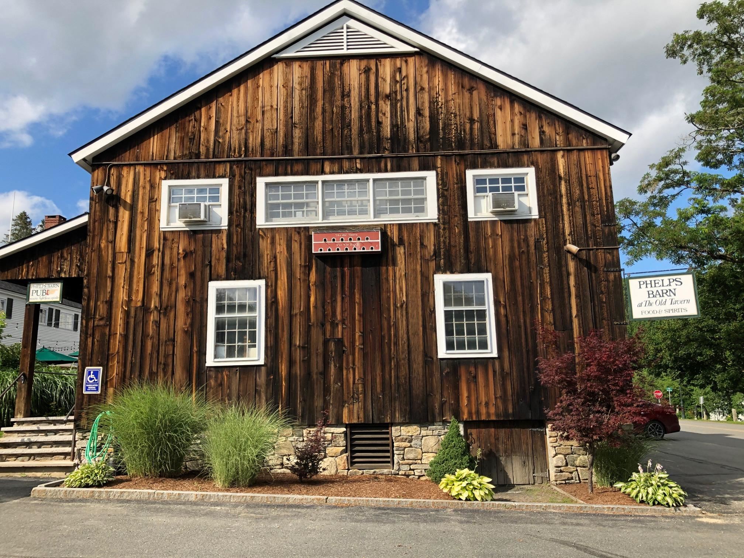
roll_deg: +1.7
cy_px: 279
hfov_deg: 63.4
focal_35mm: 28
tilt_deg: +11.6
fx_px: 602
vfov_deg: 49.7
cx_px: 372
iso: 20
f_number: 1.8
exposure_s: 1/1230
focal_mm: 3.99
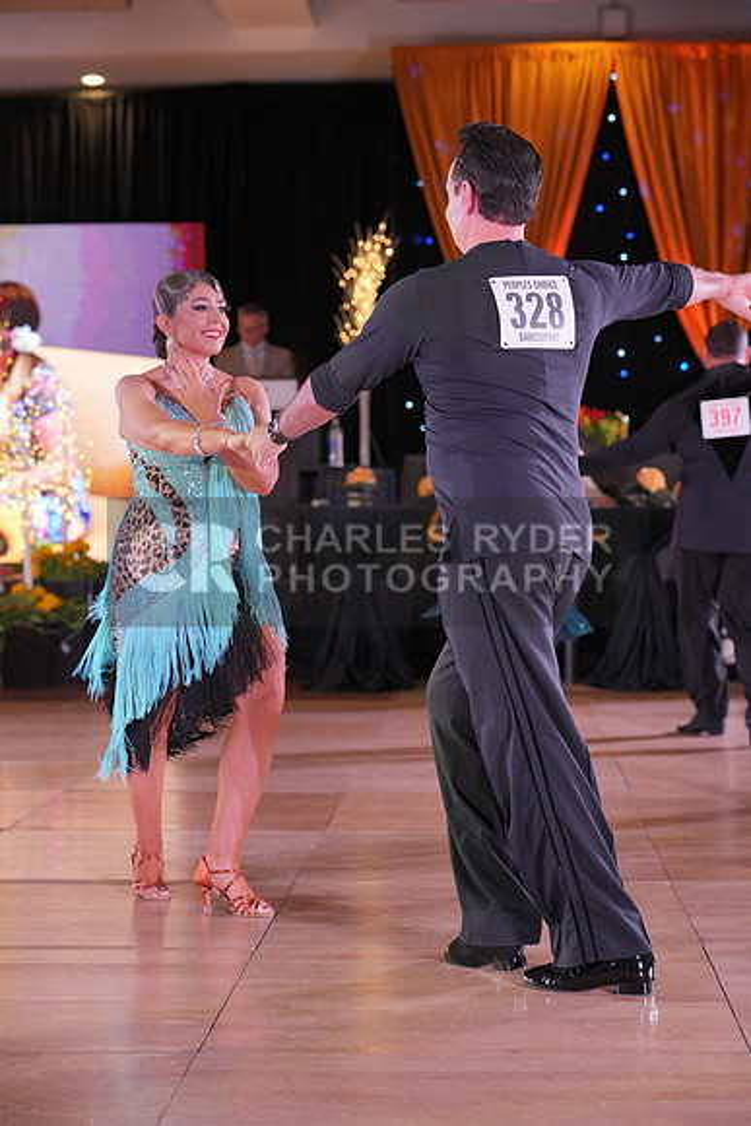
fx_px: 2189
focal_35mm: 70
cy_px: 563
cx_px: 376
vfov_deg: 28.8
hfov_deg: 19.5
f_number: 4
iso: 2500
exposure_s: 1/400
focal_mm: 70
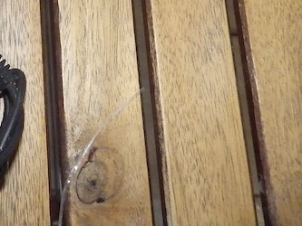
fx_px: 576
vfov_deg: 20.2
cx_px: -128
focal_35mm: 66
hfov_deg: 24.2
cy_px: -79
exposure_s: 1/20
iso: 500
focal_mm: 4
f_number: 3.1
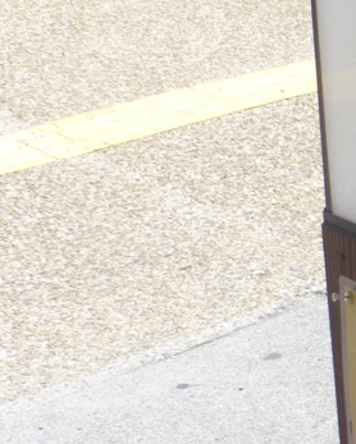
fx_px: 1421
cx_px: 711
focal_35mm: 108
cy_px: 224
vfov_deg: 17.8
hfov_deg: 12.6
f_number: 4
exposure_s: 1/500
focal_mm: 4.3
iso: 100
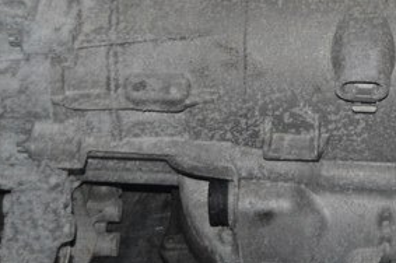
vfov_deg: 10.0
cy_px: -27
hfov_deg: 14.9
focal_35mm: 136
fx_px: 1492
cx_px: 400
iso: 3200
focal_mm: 25
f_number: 4
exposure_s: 1/60
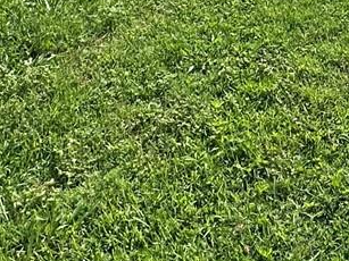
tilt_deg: -2.7
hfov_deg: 25.7
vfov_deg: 14.6
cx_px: 323
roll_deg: +2.0
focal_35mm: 73
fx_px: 736
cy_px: -331
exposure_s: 1/1490
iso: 50
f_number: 2.2
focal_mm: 2.22
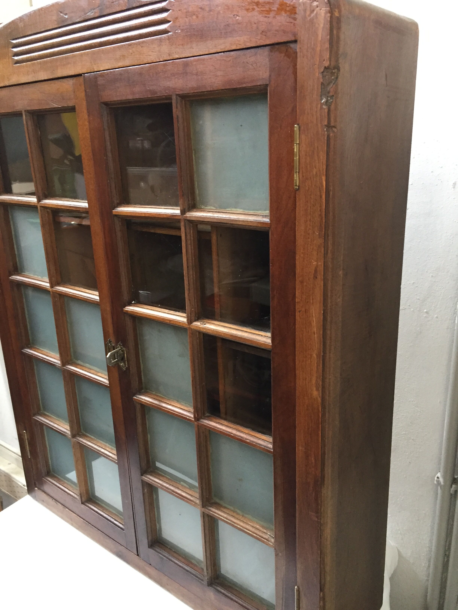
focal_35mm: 29
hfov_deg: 48.2
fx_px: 512
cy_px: 305
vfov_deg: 61.7
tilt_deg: -17.0
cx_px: 229
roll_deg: +1.6
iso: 250
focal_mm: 4.15
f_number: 2.2
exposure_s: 1/33
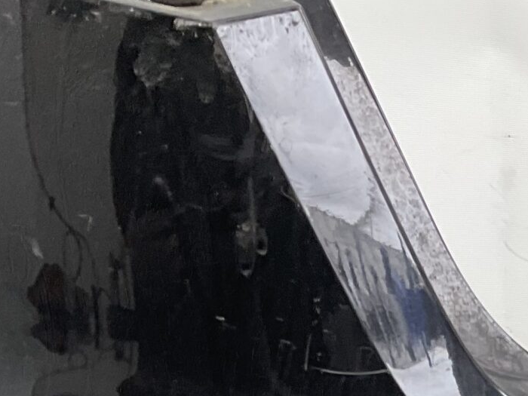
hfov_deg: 17.1
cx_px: 751
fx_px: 1617
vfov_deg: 12.8
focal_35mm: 106
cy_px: 686
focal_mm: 3
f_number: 1.8
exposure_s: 1/120
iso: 32
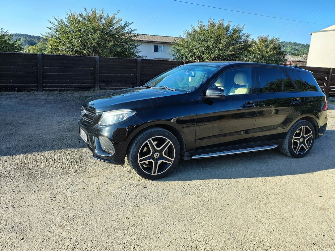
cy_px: 126
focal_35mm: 24
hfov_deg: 71.6
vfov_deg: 56.8
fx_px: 232
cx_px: 168
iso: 100
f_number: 1.8
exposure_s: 1/506
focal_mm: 5.56
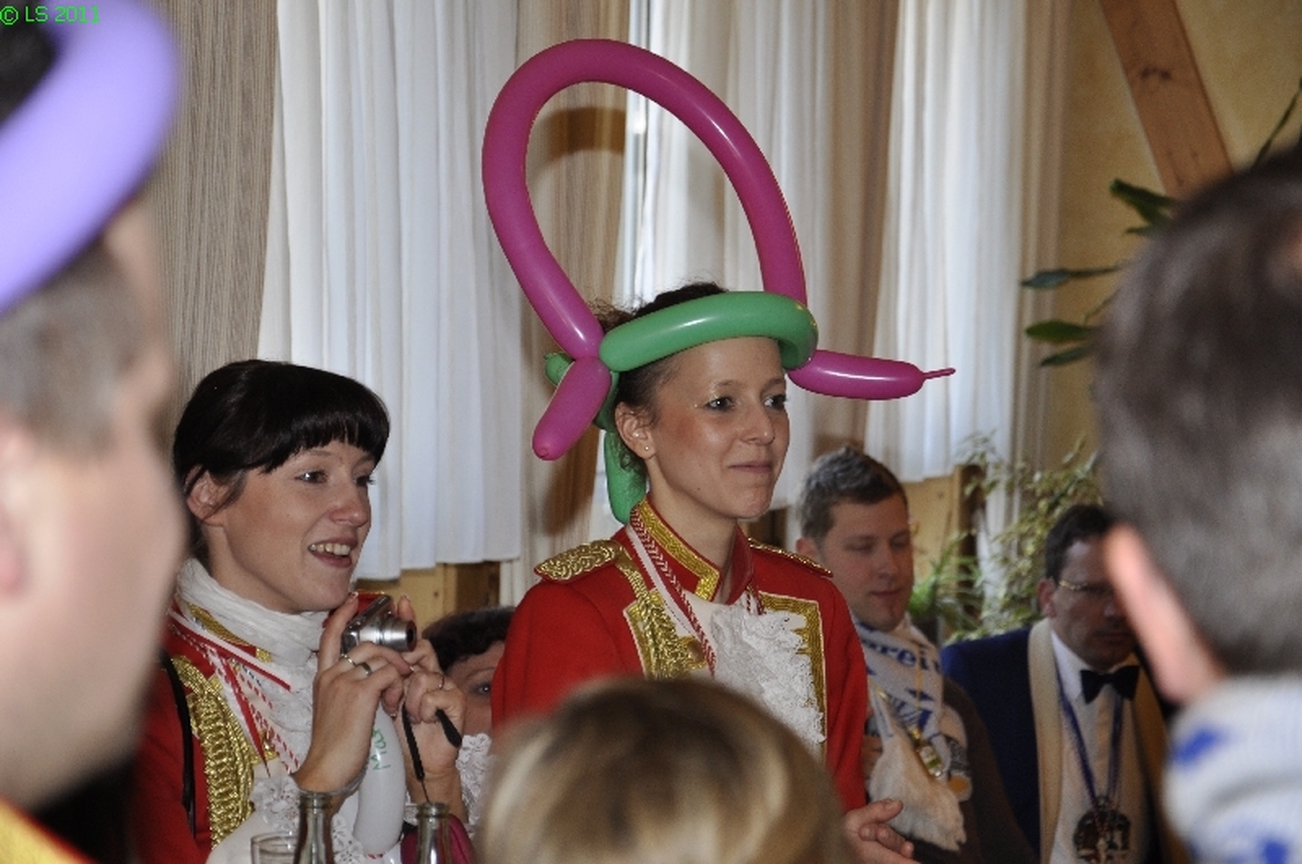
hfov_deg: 16.1
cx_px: 651
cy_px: 432
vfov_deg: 10.7
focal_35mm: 128
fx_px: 4605
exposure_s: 1/60
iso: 400
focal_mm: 85
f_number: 5.6
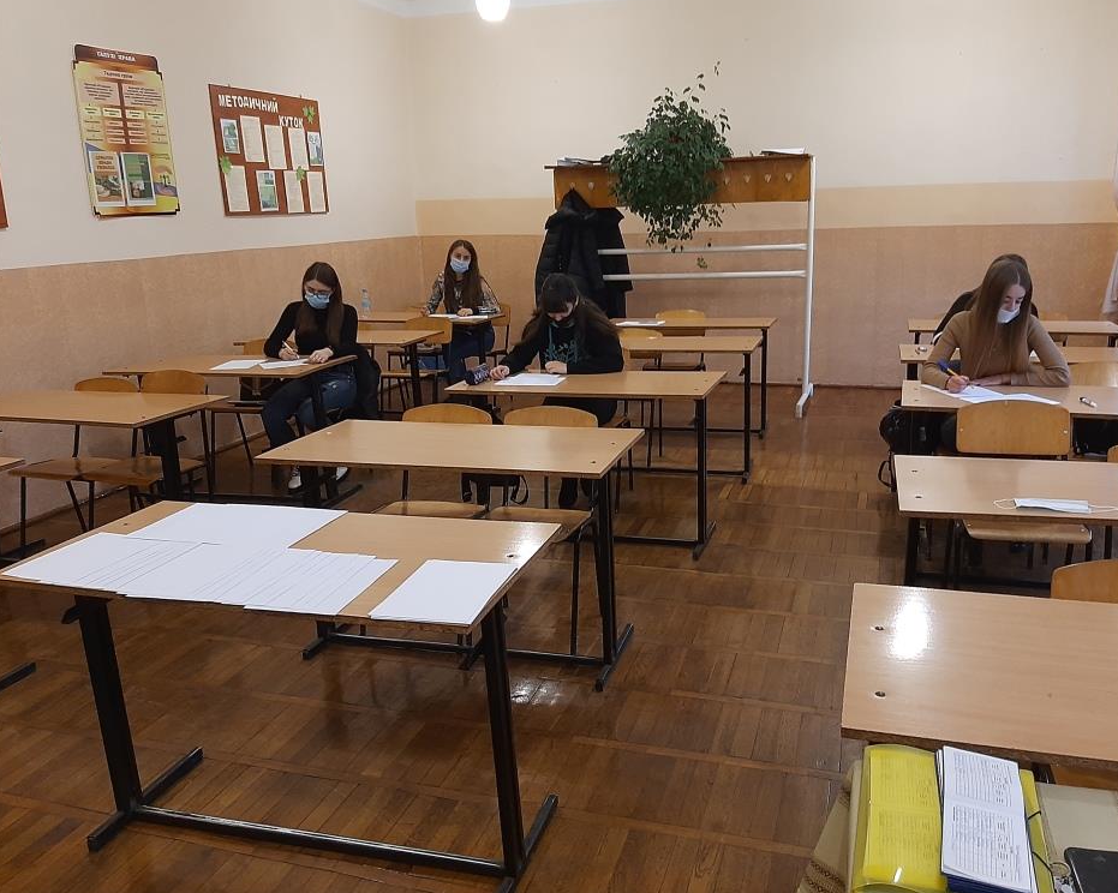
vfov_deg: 49.9
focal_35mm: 29
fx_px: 959
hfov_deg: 60.4
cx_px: 608
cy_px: 442
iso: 200
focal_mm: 3.93
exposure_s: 1/25
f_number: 1.7
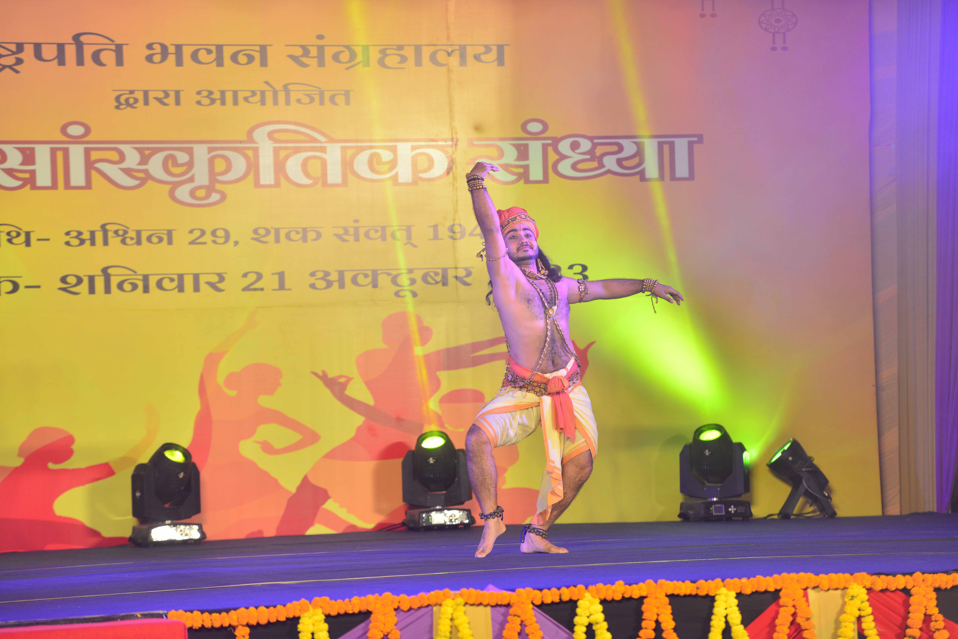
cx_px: 479
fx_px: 3727
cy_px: 320
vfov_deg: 9.8
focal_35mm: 140
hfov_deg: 14.6
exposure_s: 1/250
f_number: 3.5
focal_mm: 140
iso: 1000
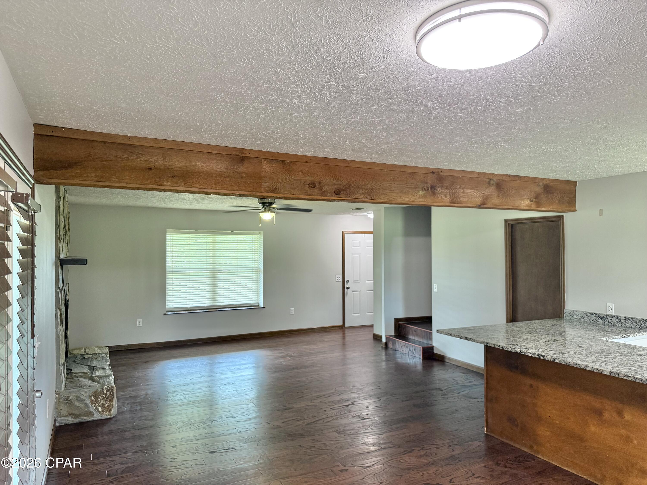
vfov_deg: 56.8
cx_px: 324
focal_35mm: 24
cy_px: 242
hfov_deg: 71.6
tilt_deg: +1.9
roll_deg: +0.3
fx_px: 449
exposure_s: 1/60
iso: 200
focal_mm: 6.76
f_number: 1.78
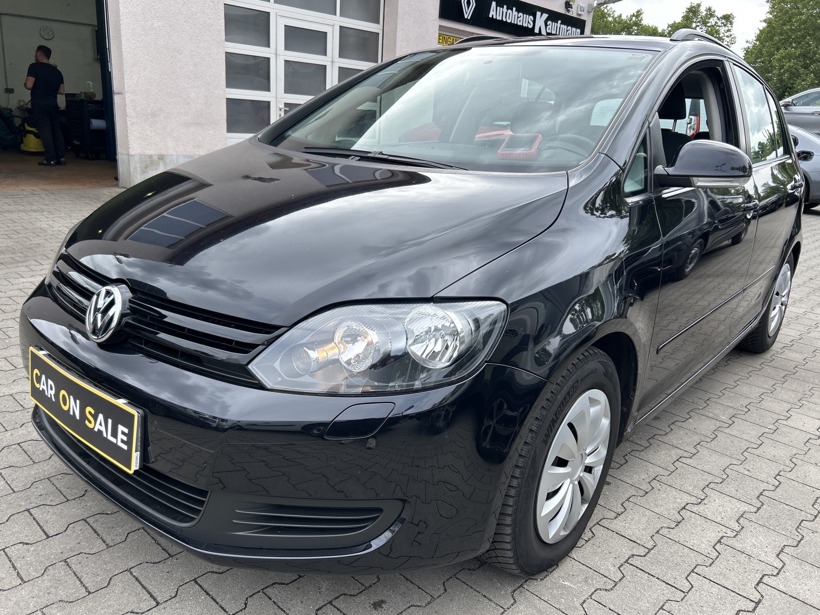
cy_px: 316
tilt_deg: -16.8
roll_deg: -3.4
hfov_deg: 65.3
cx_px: 404
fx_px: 640
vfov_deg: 51.4
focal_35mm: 27
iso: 50
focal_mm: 5.7
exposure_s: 1/1124
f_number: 1.5
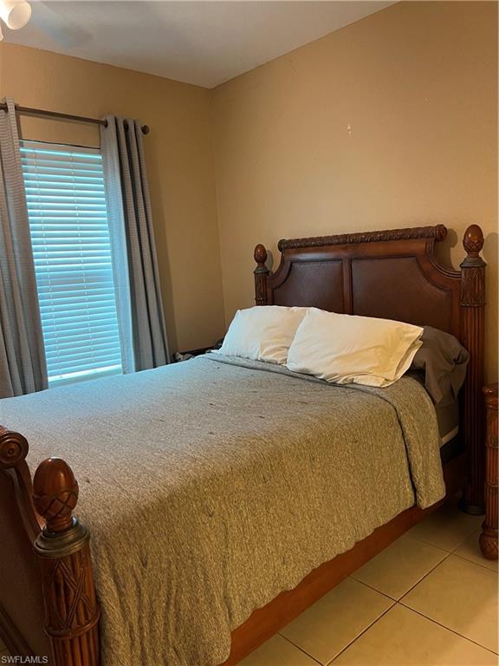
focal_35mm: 26
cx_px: 250
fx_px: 500
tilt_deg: -8.8
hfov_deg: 53.1
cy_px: 333
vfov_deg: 67.3
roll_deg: +3.6
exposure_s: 1/60
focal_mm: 5.7
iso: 320
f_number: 1.5
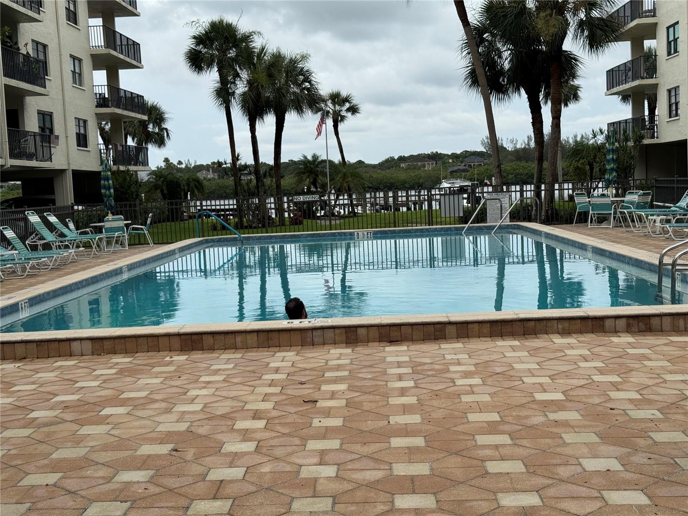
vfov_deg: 30.3
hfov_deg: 39.7
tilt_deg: -5.4
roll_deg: +2.0
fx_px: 954
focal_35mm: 48
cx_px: 344
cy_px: 258
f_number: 1.78
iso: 64
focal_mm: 6.76
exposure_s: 1/2415
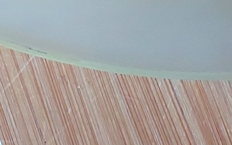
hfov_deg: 12.2
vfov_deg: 6.6
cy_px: -367
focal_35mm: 169
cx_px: 259
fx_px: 1069
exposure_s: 1/100
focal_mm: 5.23
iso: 320
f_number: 1.8
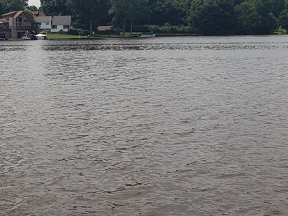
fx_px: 524
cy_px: 70
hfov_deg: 29.0
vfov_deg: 23.2
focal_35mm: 63
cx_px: 7
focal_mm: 4.3
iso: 50
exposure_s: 1/1989
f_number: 2.4
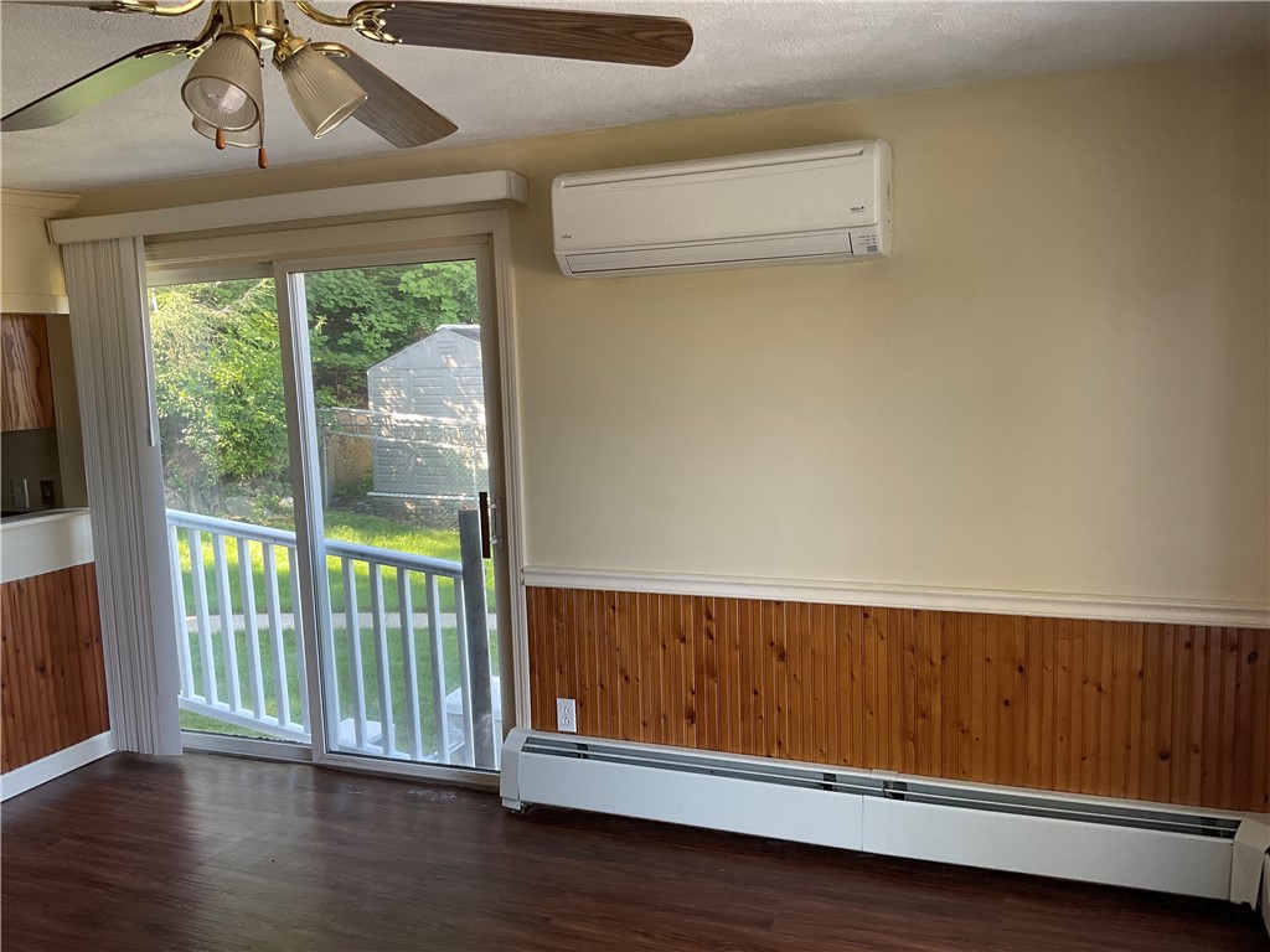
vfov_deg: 48.2
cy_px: 476
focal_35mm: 29
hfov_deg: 61.7
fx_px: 1064
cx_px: 635
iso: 64
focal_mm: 3
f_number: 1.8
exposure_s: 1/102
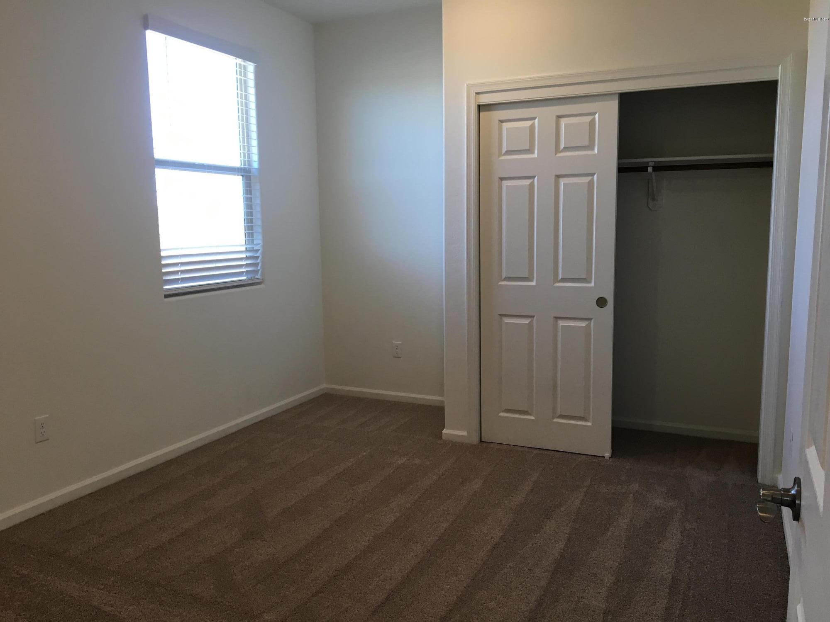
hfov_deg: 61.7
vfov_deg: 48.2
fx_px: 695
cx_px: 415
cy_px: 311
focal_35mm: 29
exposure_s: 1/30
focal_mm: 4.15
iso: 25
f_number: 2.2
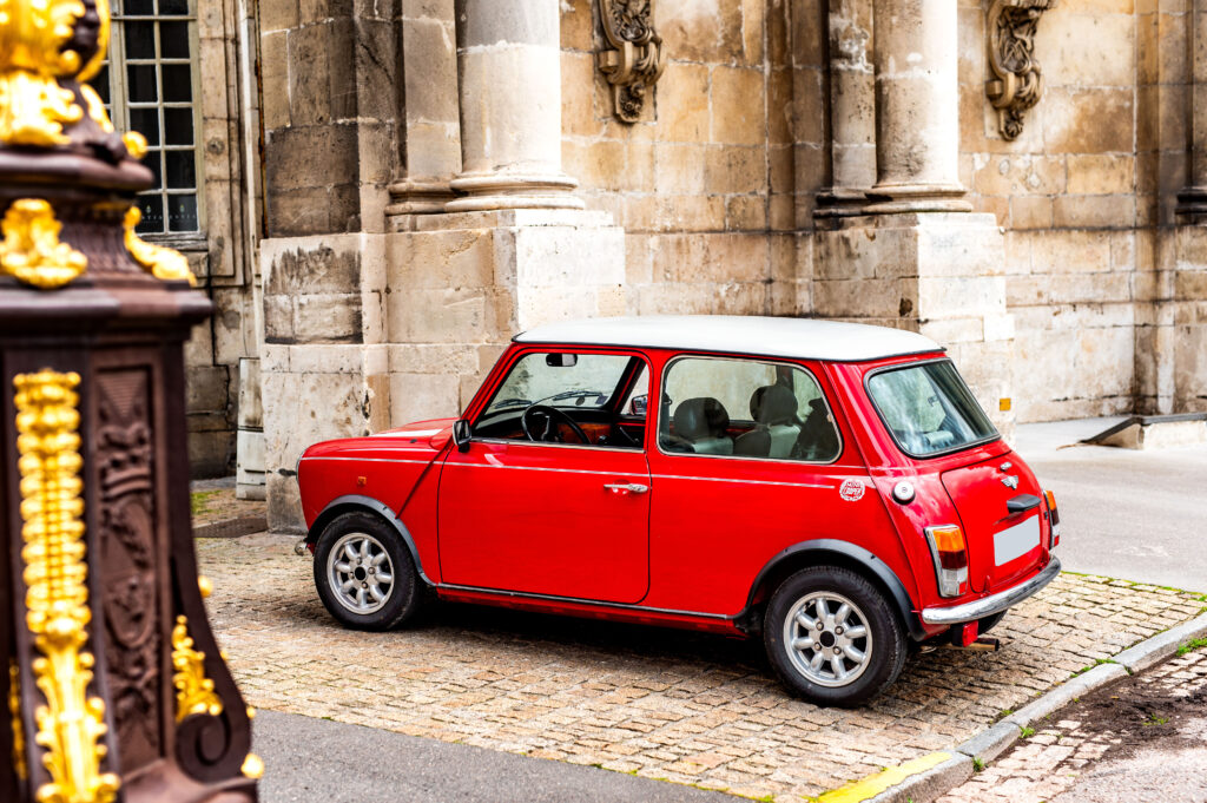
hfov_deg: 39.6
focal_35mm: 50
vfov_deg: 26.9
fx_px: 1675
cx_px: 604
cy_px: 402
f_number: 3.2
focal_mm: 50
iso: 100
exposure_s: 1/400
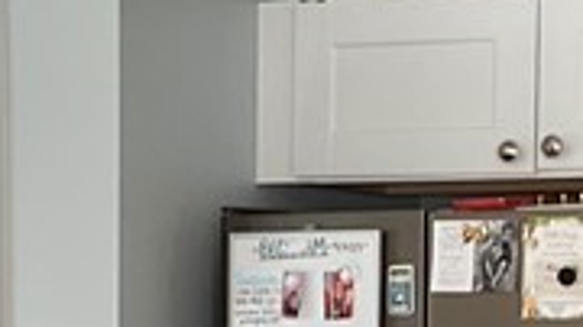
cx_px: 440
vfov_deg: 6.6
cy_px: 557
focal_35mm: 180
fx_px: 2781
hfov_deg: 11.9
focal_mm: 3
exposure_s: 1/60
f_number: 1.8
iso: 50
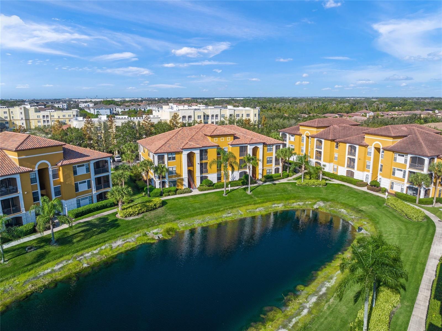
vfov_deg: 56.7
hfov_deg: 71.6
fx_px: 306
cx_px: 221
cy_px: 166
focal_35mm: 24
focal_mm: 12.29
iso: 100
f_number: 2.8
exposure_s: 1/1600
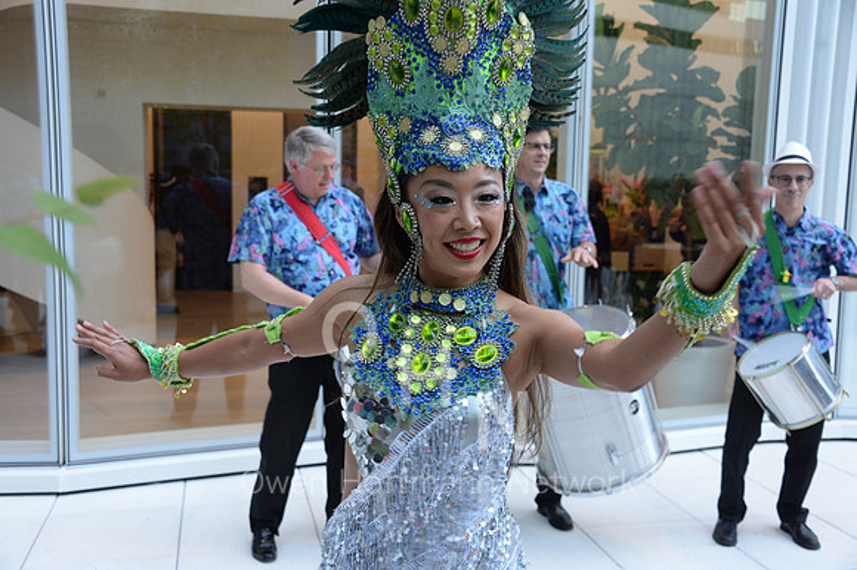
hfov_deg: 48.5
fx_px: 952
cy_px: 285
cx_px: 428
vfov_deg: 33.4
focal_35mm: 40
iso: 1250
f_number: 5.6
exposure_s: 1/60
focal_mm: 40
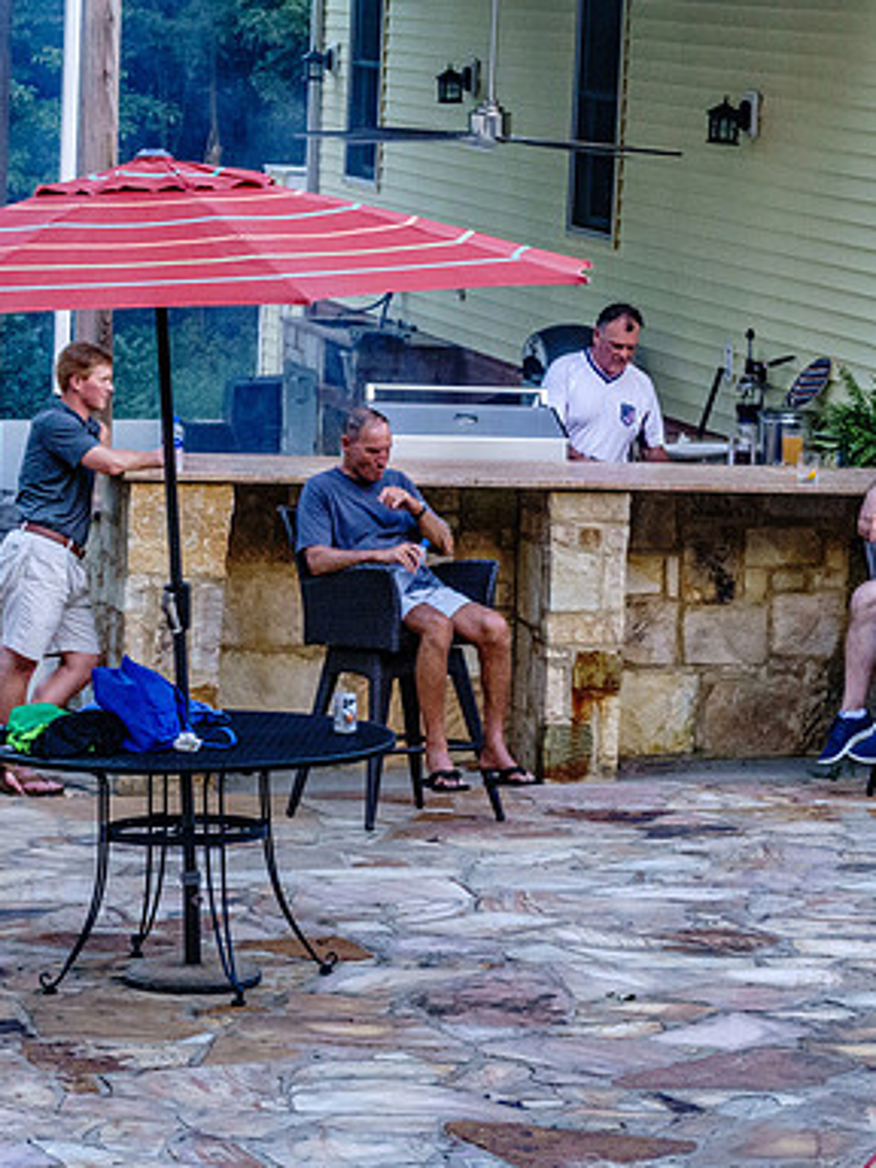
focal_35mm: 138
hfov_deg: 10.7
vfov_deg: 14.3
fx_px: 4656
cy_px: 586
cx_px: 459
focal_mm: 34.68
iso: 1600
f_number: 5
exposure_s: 1/100
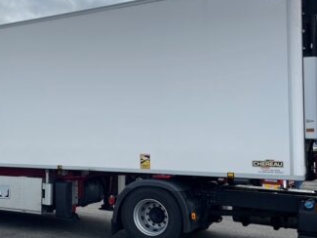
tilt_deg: +5.5
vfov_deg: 30.3
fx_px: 440
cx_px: 53
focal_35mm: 48
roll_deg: -0.5
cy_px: 114
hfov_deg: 37.8
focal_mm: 4.2
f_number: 1.6
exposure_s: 1/5051
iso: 32
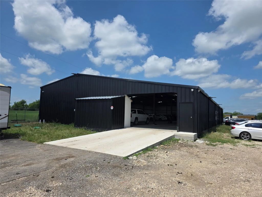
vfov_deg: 58.9
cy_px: 98
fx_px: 174
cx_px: 131
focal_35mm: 23
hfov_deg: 73.9
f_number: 1.7
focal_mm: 6.3
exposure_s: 1/7944
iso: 64
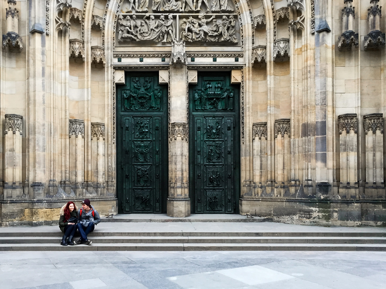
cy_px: 144
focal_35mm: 29
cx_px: 193
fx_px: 323
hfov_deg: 61.7
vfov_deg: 48.2
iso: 40
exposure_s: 1/30
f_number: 2.2
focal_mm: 4.15
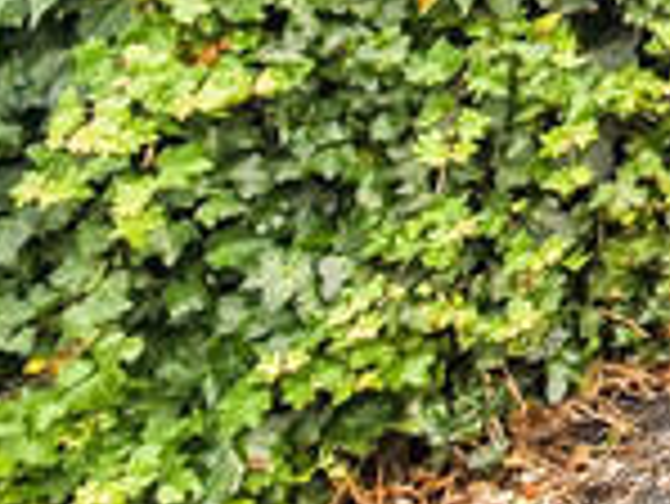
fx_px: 1918
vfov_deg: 11.3
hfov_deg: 10.8
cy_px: -860
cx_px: 2109
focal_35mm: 99
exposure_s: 1/200
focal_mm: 15
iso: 400
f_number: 8
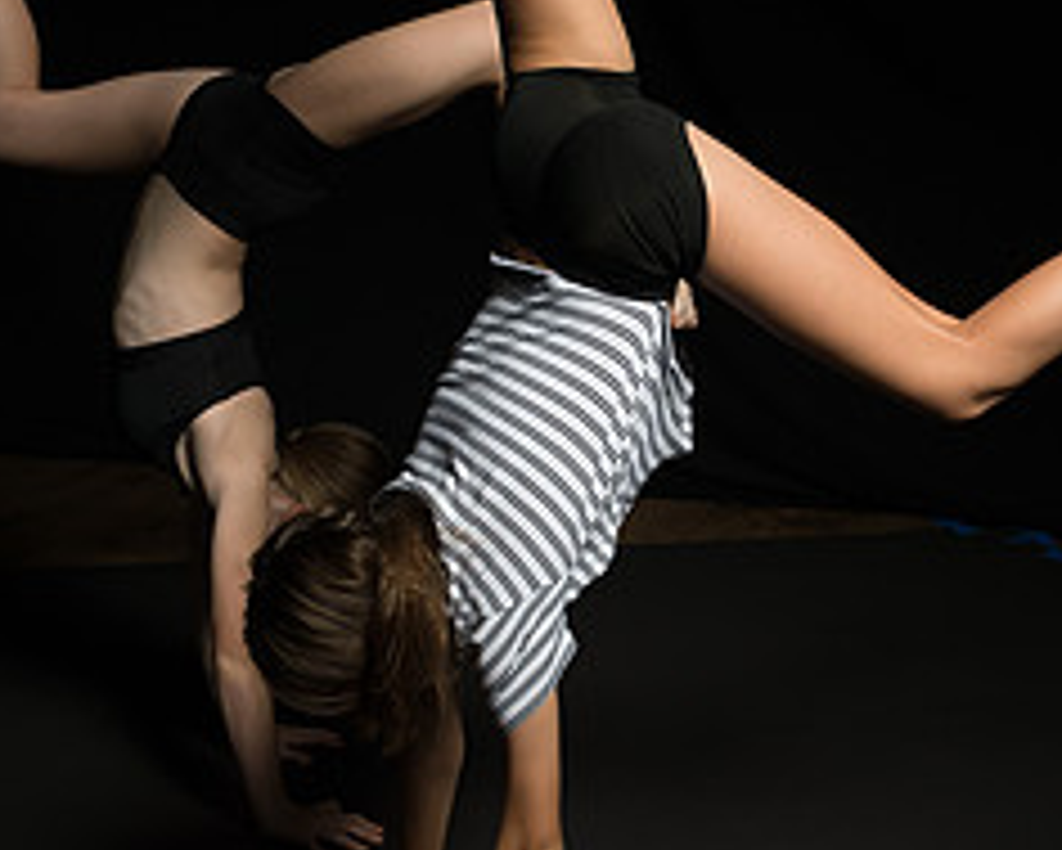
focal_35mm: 75
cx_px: 748
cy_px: 351
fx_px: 2358
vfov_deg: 20.4
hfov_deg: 25.2
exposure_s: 1/250
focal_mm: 28
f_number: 9
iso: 200
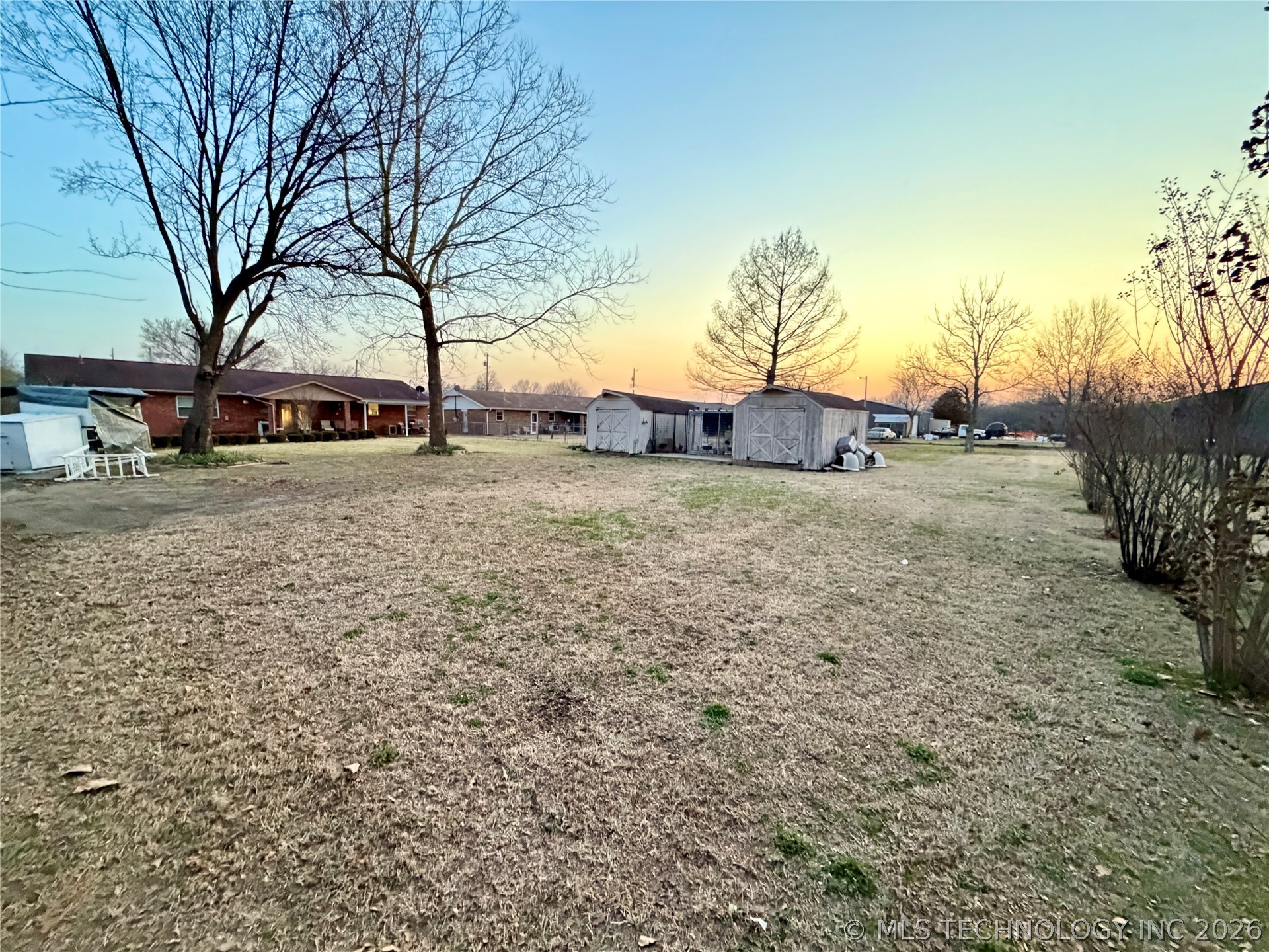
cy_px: 476
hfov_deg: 102.1
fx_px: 513
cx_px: 634
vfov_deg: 85.7
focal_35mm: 14
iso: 1250
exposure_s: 1/60
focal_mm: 2.22
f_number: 2.2
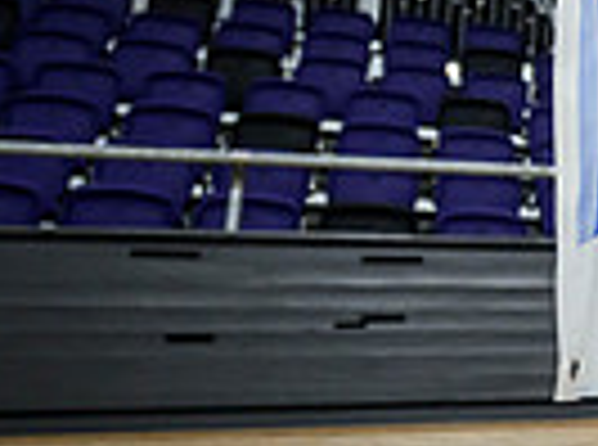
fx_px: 1740
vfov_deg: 14.5
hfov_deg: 14.8
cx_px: 1295
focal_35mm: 101
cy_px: 83
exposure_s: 1/400
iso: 4000
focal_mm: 24
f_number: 3.5
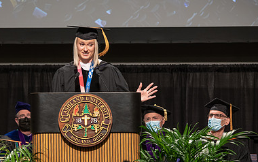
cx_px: 81
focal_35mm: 241
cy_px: 115
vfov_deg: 5.5
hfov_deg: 8.7
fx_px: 1696
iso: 1000
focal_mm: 155
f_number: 5
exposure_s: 1/200
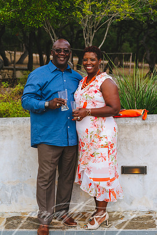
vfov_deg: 33.4
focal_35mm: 60
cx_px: 78
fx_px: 392
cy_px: 118
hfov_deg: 22.6
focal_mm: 40
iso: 200
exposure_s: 1/400
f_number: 2.8
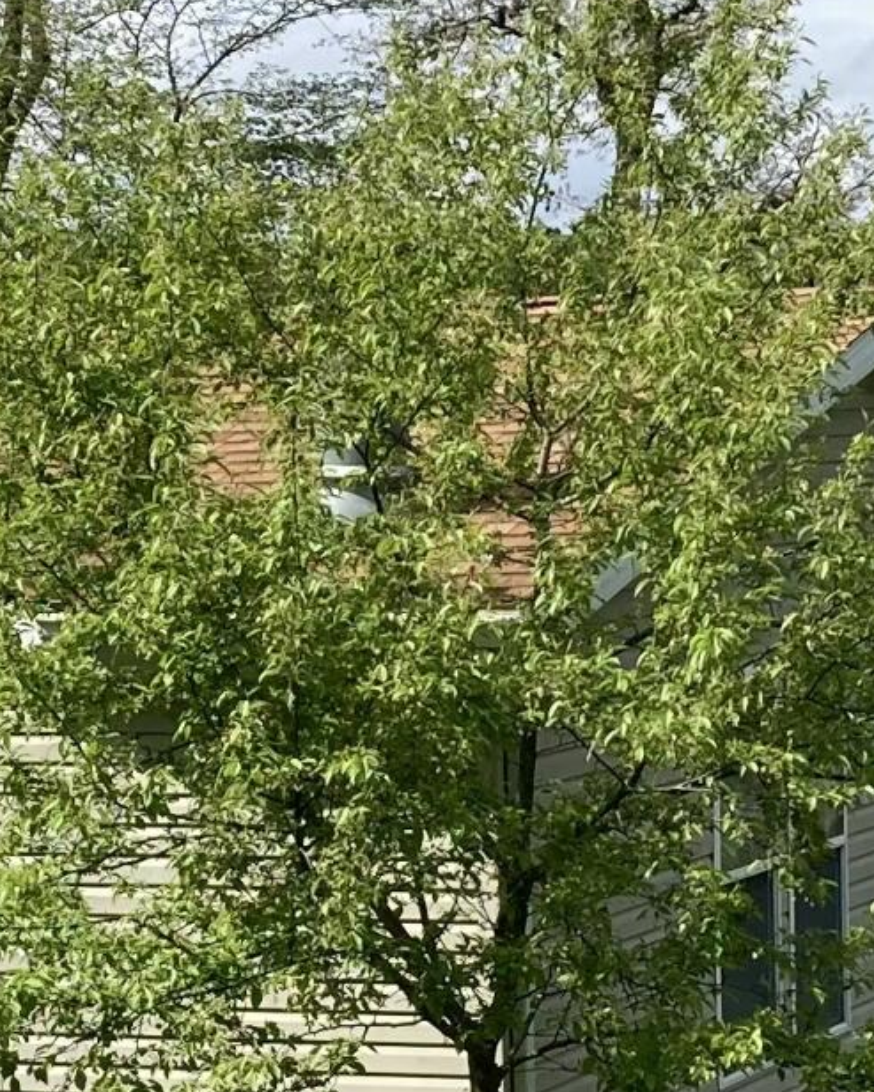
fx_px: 4299
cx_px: 463
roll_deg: +1.6
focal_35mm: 133
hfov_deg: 11.6
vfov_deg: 14.4
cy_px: 835
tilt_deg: -5.1
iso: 20
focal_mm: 3.99
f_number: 1.8
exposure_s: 1/1799
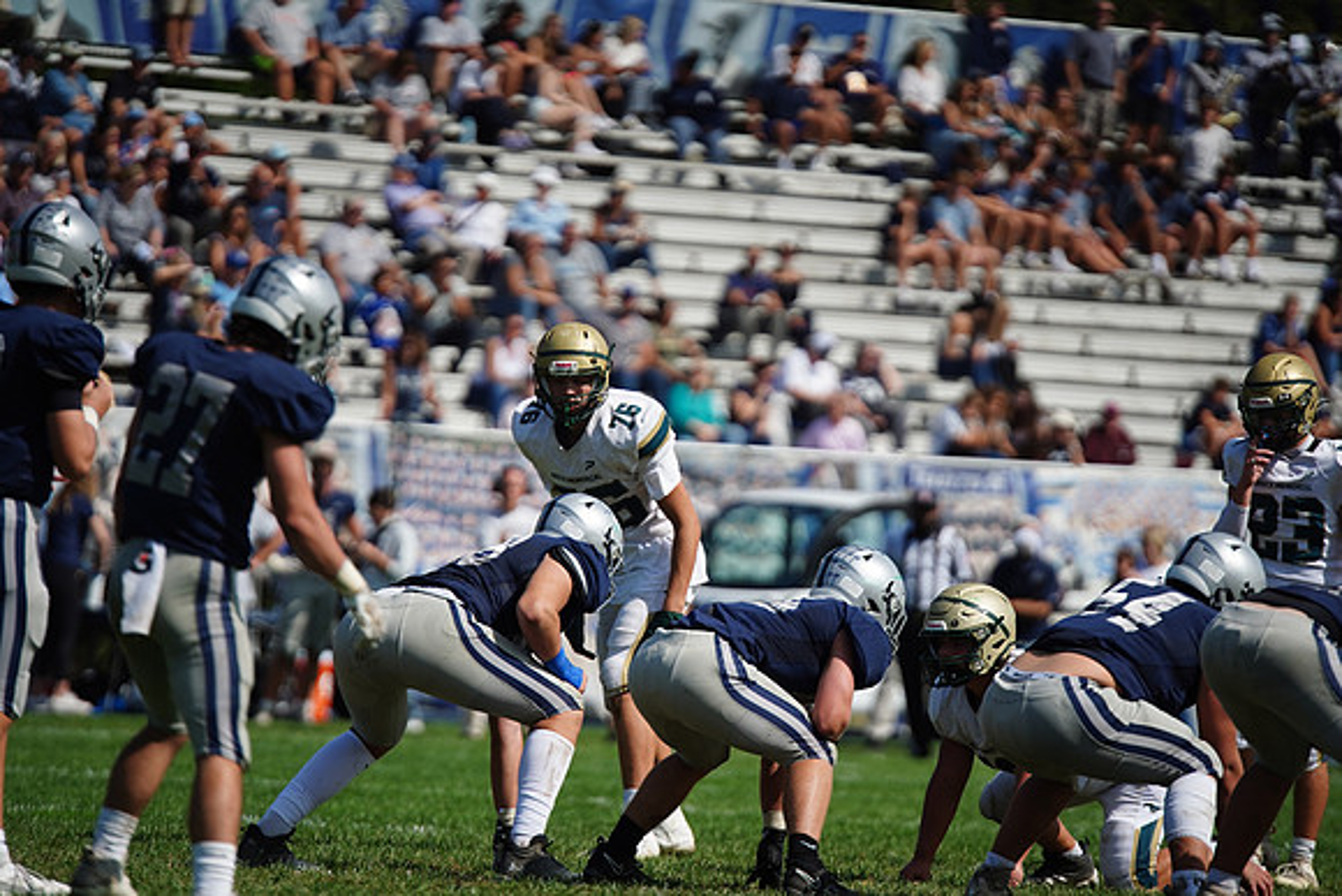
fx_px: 11185
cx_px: 671
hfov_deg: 6.9
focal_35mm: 300
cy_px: 448
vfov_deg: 4.6
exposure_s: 1/8000
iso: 400
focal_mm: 300
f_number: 2.8
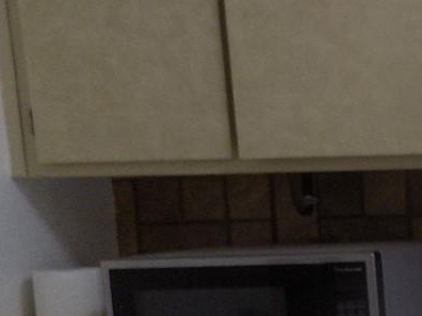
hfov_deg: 16.2
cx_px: 846
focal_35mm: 93
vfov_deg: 15.6
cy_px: 319
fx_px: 1134
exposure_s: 1/30
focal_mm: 4
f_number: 3.1
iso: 140
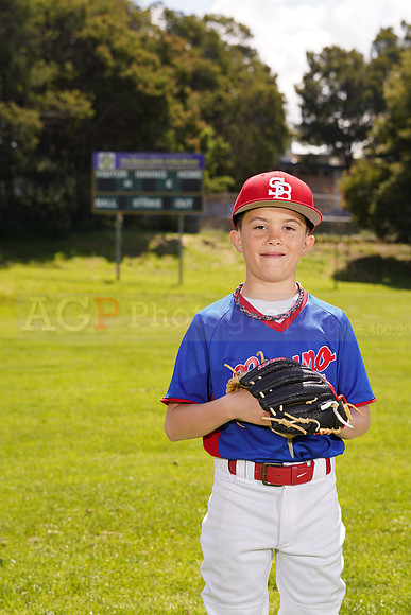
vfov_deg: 20.4
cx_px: 206
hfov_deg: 13.7
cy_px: 308
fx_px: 1711
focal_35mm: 100
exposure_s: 1/160
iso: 100
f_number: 9
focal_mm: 100
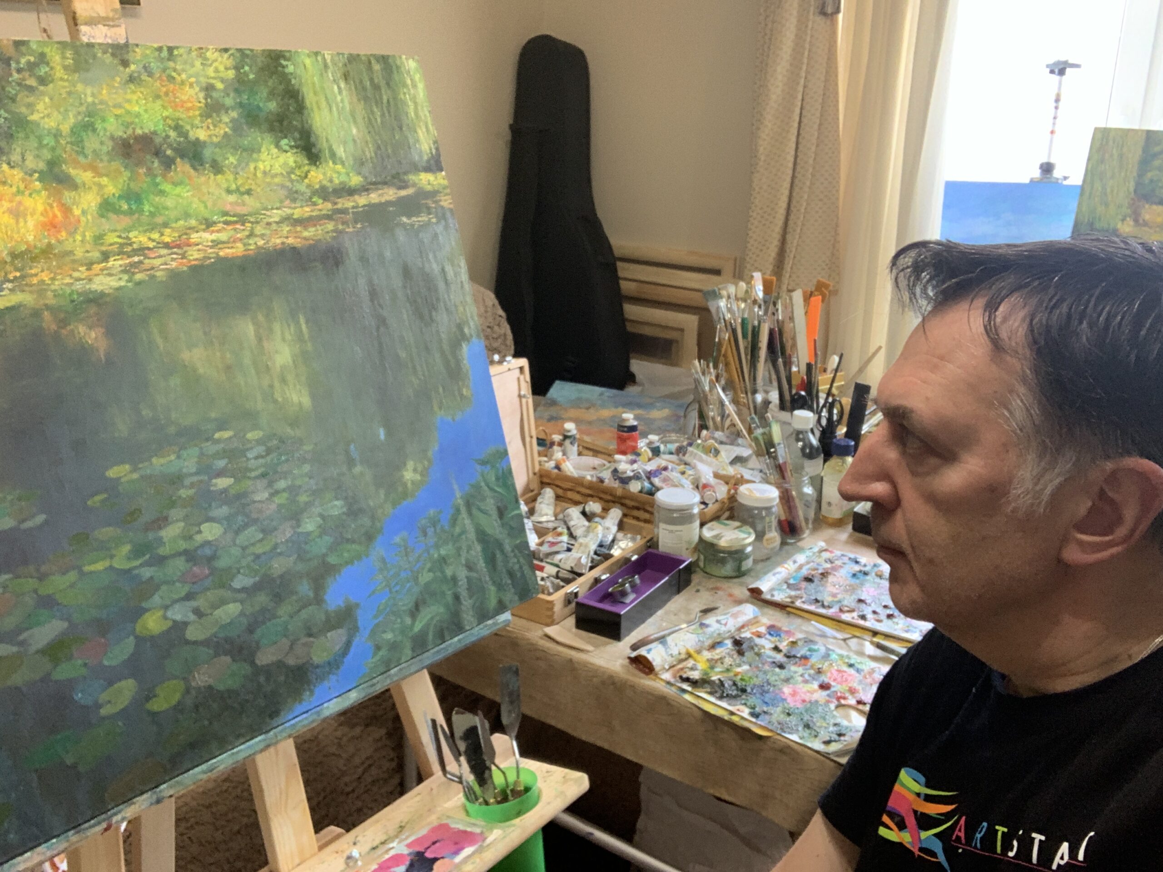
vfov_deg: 44.2
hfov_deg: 56.8
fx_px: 1075
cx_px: 582
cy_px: 436
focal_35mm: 32
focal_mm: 2.87
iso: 250
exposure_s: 1/33
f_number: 2.2
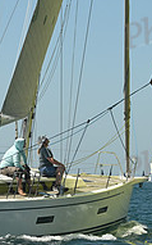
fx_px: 1442
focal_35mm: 217
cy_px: 101
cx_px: 59
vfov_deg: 9.7
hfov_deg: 6.0
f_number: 8
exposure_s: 1/1000
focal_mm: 70
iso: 320
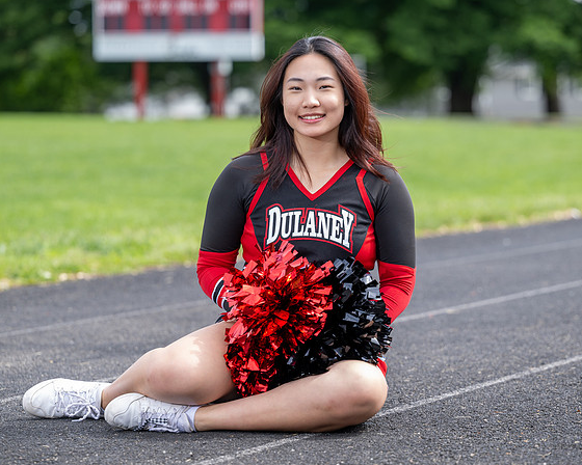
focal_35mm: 147
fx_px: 2532
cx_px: 314
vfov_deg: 10.5
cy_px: 225
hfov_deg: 13.1
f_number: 3.2
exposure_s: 1/250
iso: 50
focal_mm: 115
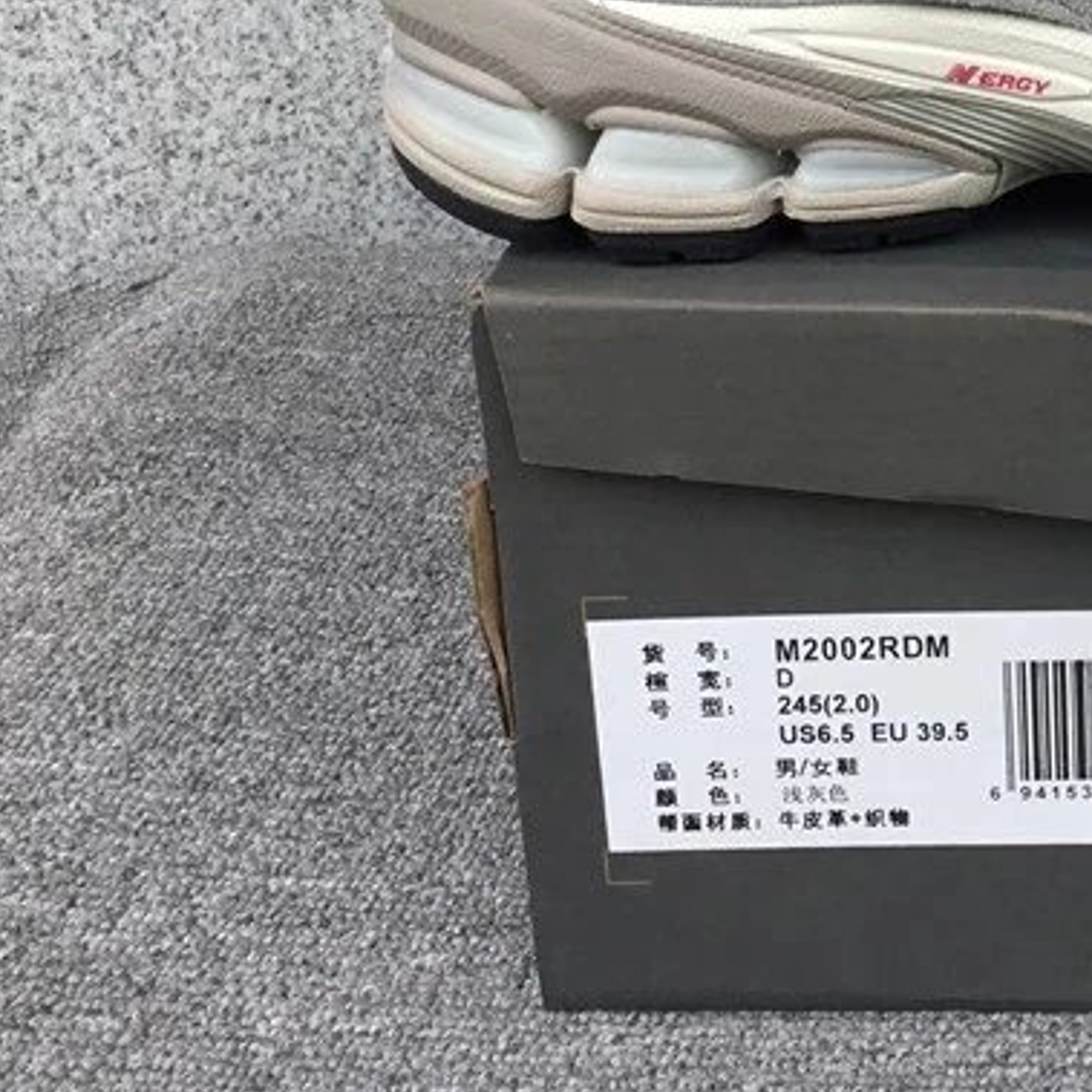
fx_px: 2320
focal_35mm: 65
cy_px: 163
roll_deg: -0.9
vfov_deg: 25.8
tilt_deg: -21.0
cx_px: 1239
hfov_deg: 24.5
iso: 25
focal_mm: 3.3
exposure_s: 1/299
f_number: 2.4
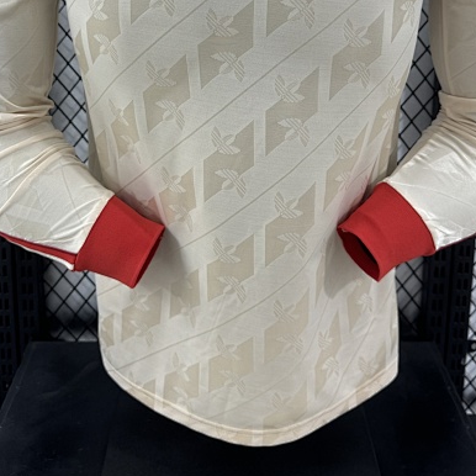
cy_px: 76
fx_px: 685
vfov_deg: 36.6
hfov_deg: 38.3
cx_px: 250
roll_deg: +0.0
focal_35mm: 44
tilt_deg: -10.3
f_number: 1.78
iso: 125
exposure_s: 1/100
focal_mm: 6.76
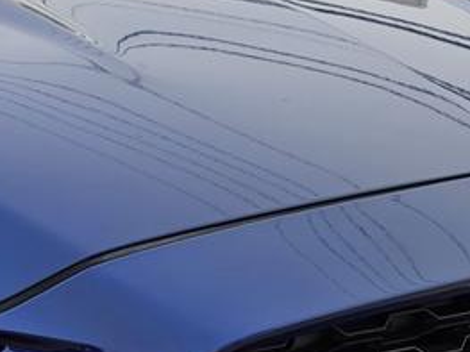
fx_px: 1520
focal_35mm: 112
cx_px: -272
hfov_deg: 15.9
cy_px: 293
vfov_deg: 13.1
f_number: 1.7
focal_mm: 6.3
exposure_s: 1/1517
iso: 40
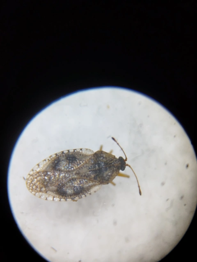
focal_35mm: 36
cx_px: 98
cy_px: 131
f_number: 1.7
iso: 160
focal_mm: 5.31
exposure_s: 1/33
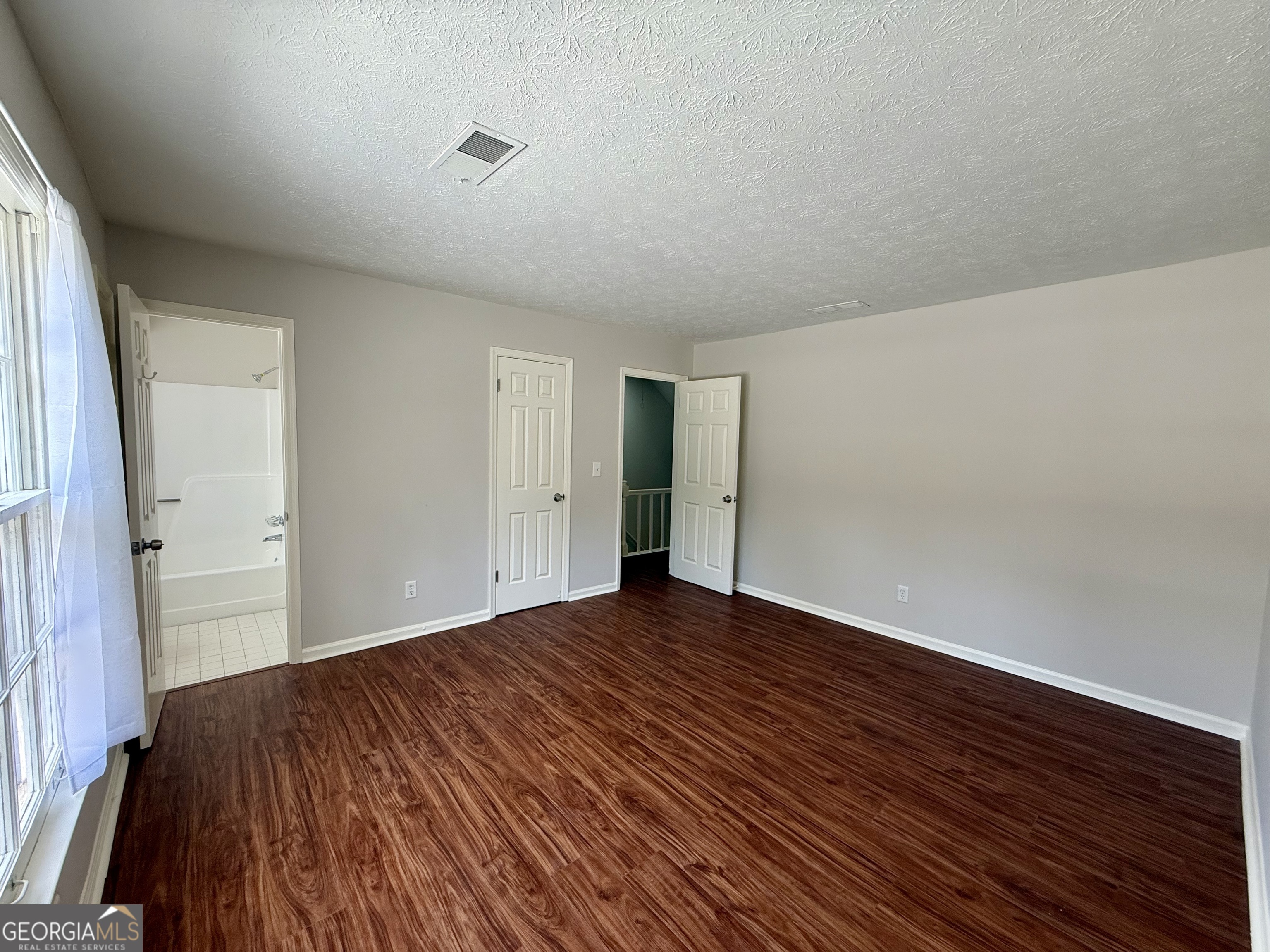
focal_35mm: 14
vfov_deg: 85.7
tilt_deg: -4.1
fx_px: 514
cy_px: 476
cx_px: 635
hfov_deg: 102.1
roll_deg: -1.4
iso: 125
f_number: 2.2
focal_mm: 2.22
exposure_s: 1/120
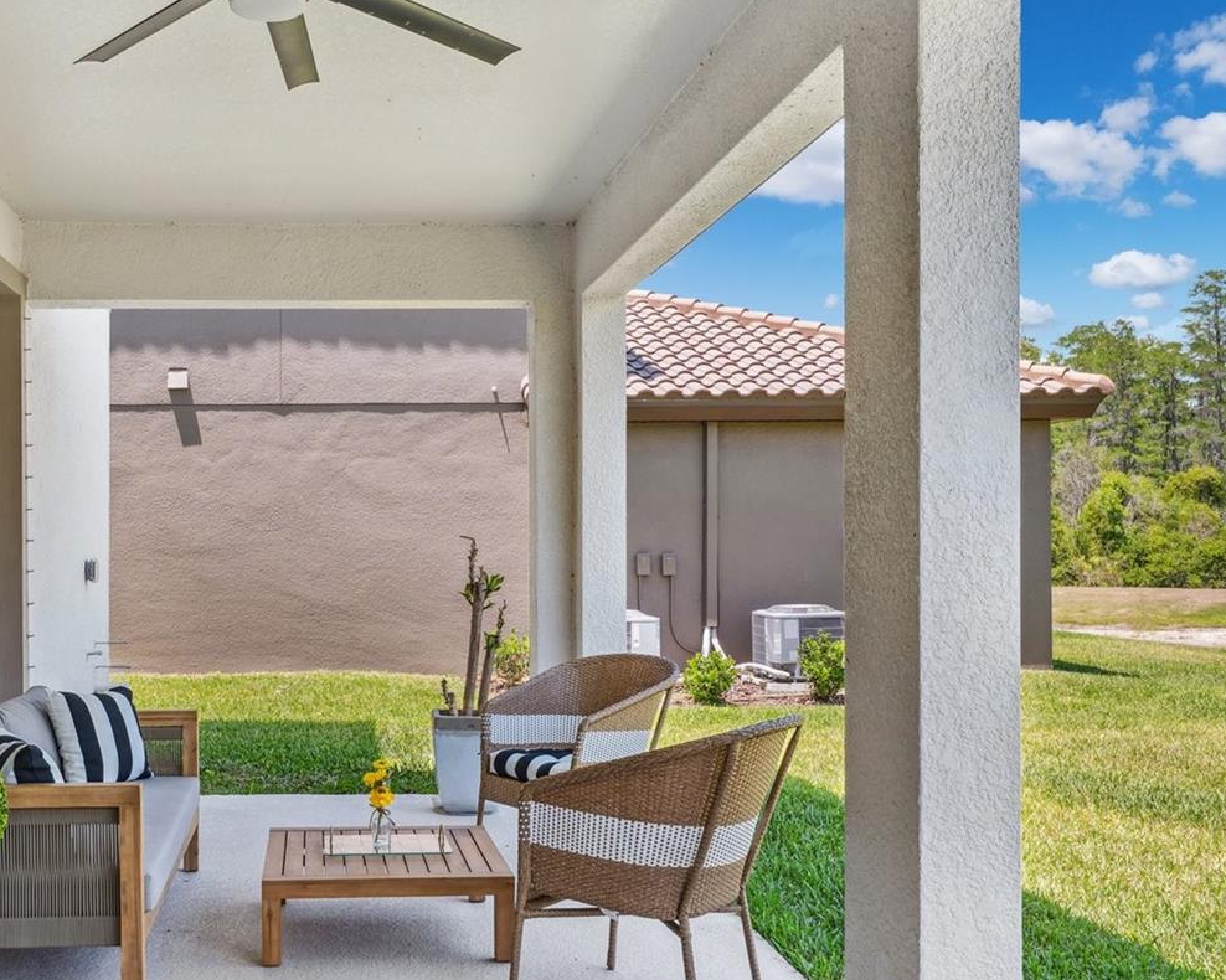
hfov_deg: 46.9
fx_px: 1379
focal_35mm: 38
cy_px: 537
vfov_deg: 39.1
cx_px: 371
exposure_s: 1/100
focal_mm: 25
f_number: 8
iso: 100
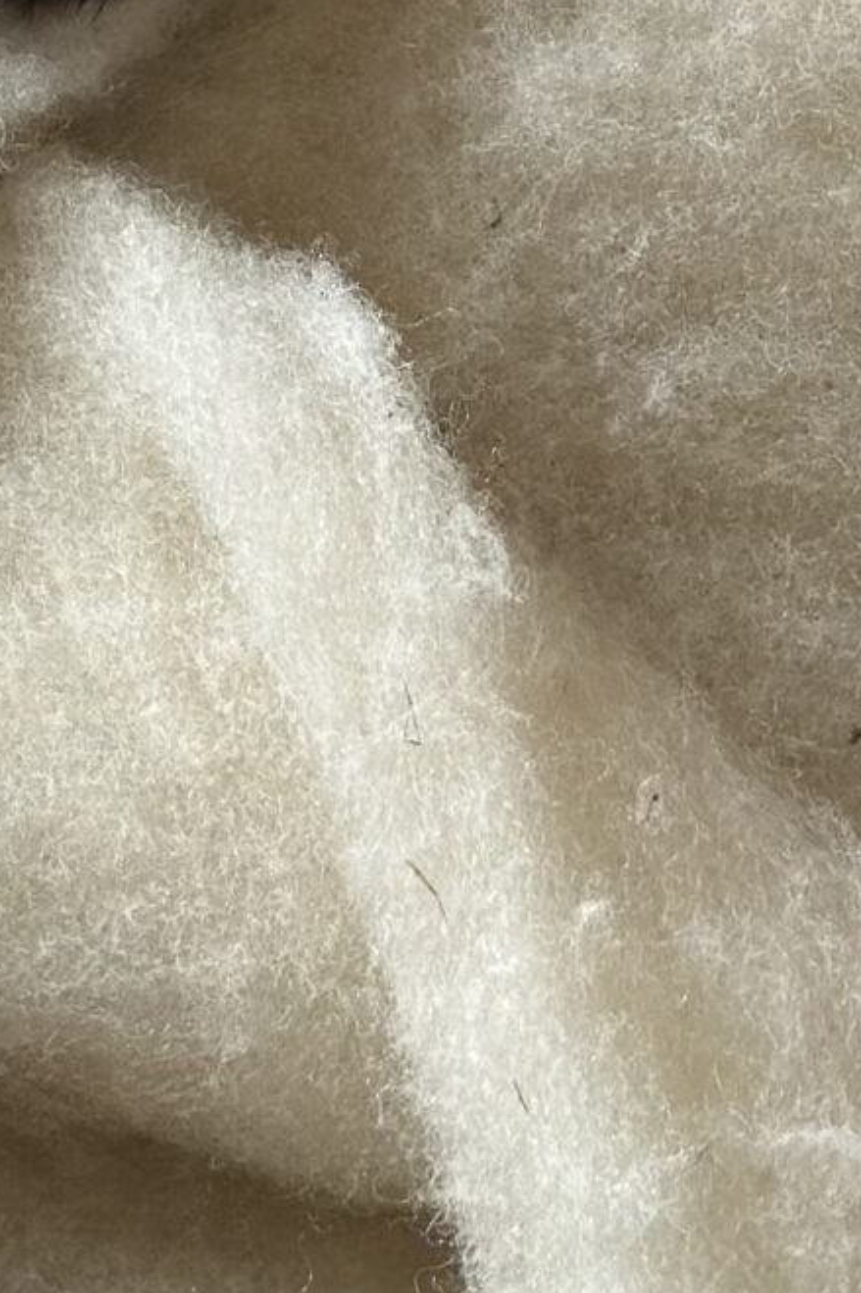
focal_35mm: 194
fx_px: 6963
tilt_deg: -56.8
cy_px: -1116
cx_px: -388
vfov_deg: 10.0
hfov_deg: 7.0
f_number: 1.78
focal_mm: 6.86
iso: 125
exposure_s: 1/109
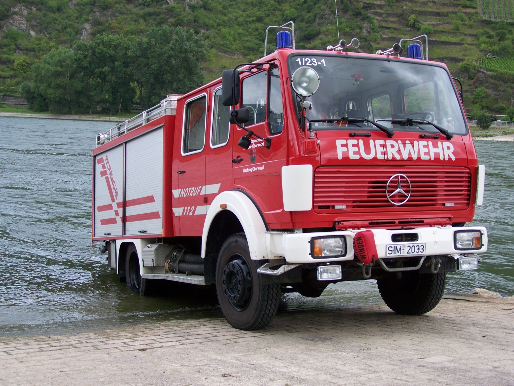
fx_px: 817
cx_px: 266
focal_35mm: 55
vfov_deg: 26.6
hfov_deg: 34.9
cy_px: 183
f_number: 3.2
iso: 64
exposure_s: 1/250
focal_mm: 8.5
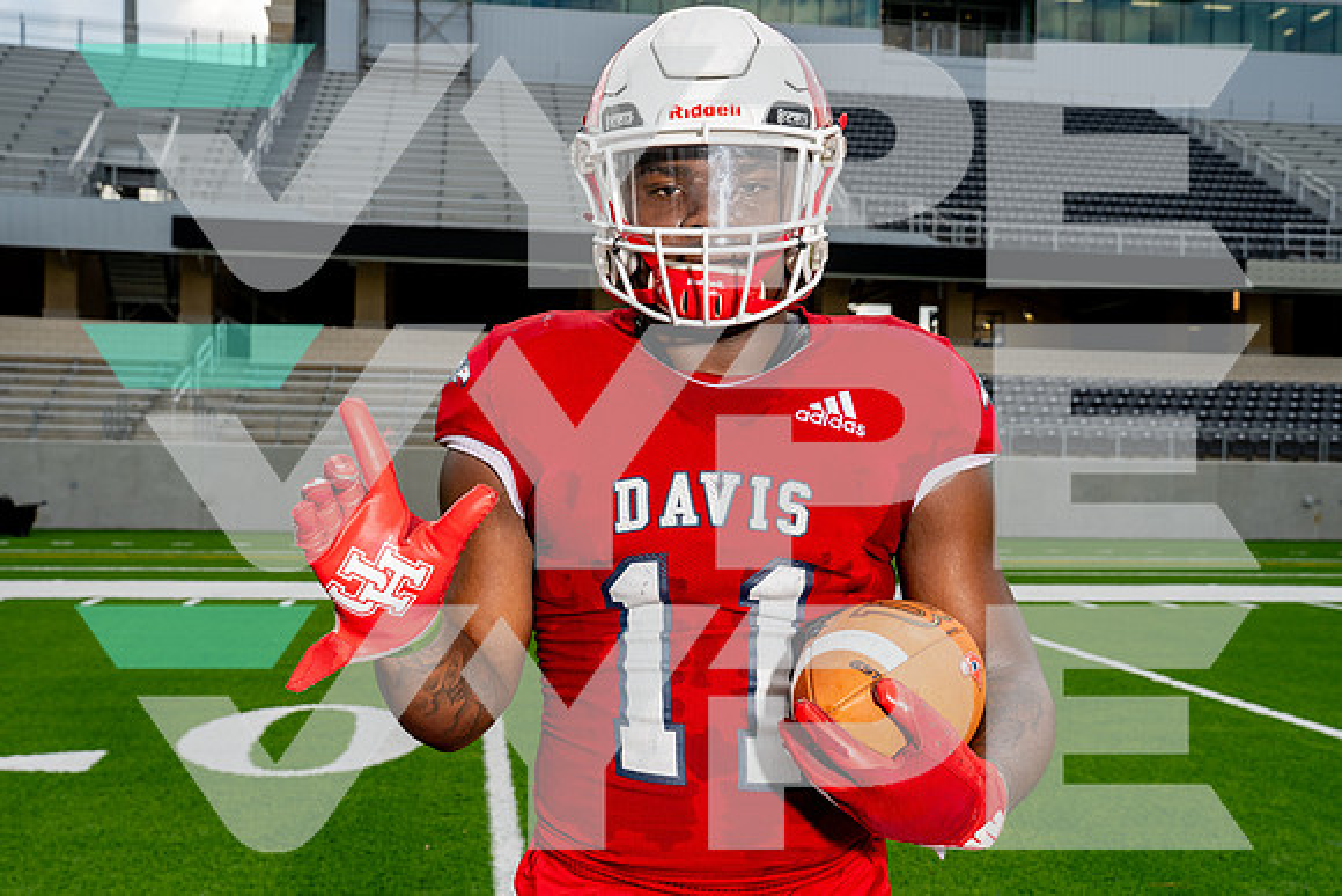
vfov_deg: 35.2
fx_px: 1413
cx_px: 671
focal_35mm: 38
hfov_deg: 50.8
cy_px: 448
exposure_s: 1/250
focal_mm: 36
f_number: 8
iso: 100
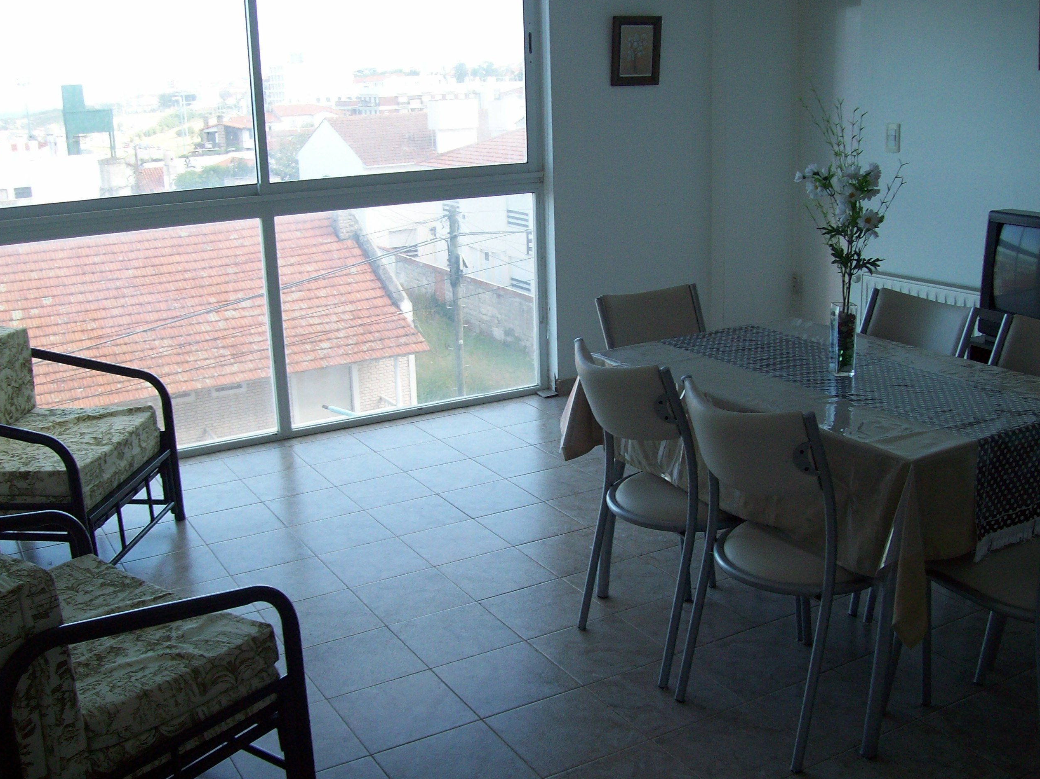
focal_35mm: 37
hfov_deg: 50.1
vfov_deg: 38.7
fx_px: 1112
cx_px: 510
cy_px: 390
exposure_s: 1/150
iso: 80
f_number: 2.7
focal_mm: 6
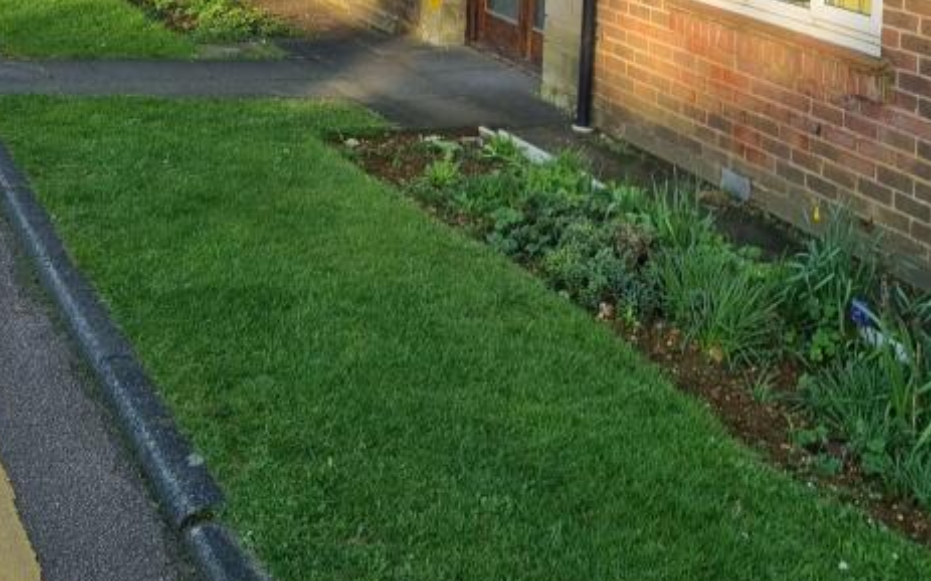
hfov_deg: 33.4
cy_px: -227
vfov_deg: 19.2
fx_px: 1547
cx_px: 561
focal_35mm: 61
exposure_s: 1/822
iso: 50
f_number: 1.8
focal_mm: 5.4
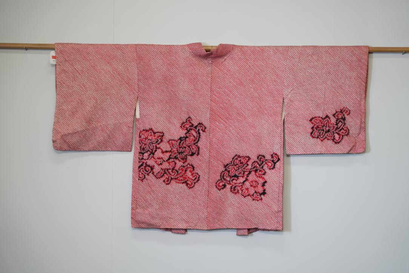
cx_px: 204
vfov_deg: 18.4
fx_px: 841
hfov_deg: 27.3
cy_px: 136
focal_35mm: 74
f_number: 4
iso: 500
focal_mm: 74
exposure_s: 1/80
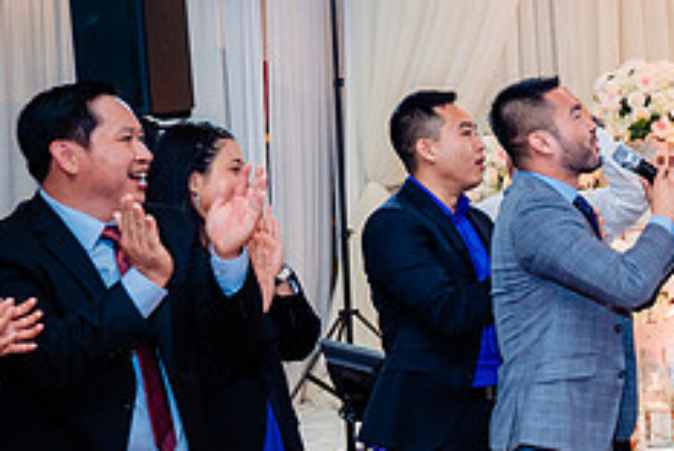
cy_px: 253
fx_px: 1631
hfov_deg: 21.6
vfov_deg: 15.7
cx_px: 822
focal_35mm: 87
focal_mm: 35
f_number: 3.5
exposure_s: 1/160
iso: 1000
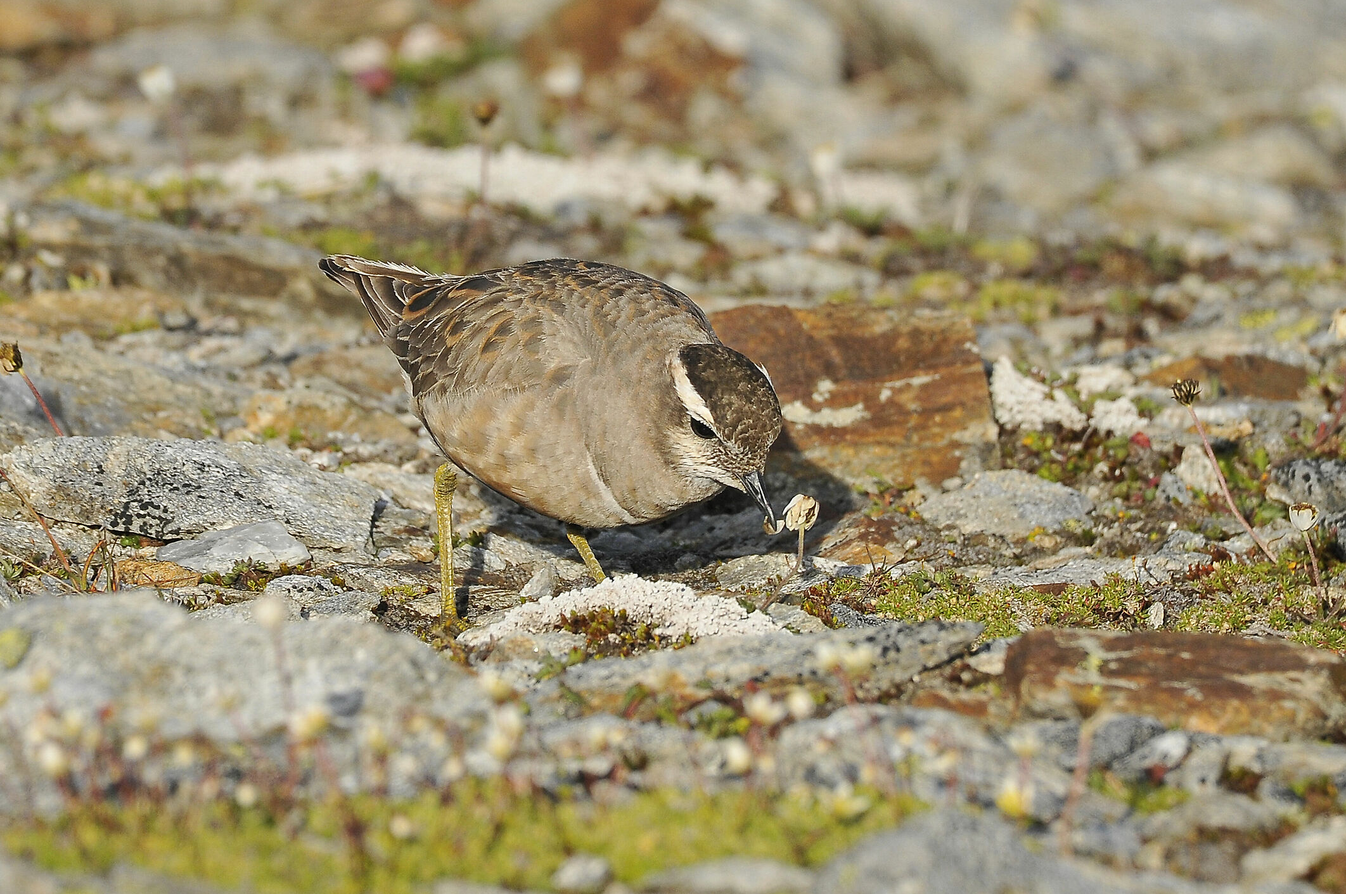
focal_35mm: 1017
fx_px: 37980
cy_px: 454
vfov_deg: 1.3
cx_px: 634
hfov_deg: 2.0
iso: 320
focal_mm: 600
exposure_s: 1/800
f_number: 7.1
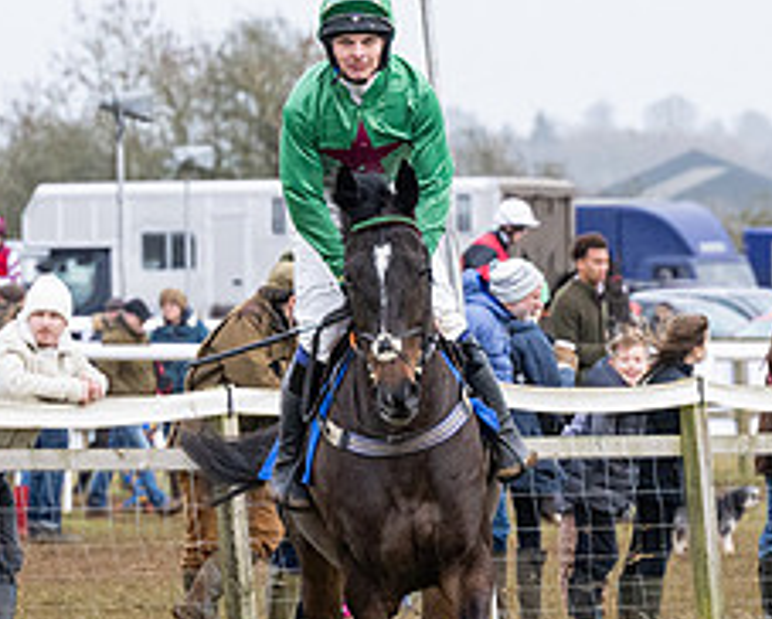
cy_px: 589
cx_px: 347
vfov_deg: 2.5
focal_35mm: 608
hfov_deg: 3.2
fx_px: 13904
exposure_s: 1/1250
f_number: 4
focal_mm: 125
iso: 800
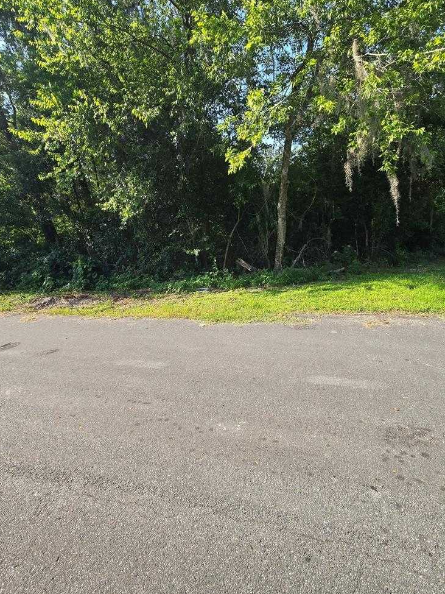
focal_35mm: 16
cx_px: 245
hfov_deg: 77.9
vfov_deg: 94.5
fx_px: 274
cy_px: 286
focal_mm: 2.2
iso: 50
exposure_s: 1/624
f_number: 2.2
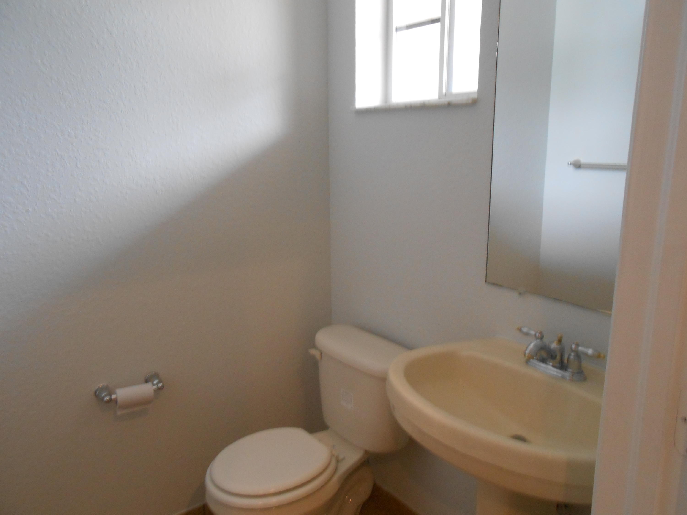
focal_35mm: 26
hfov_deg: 67.3
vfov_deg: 53.1
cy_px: 258
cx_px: 344
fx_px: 516
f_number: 3.5
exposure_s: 1/30
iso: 320
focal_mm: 4.6
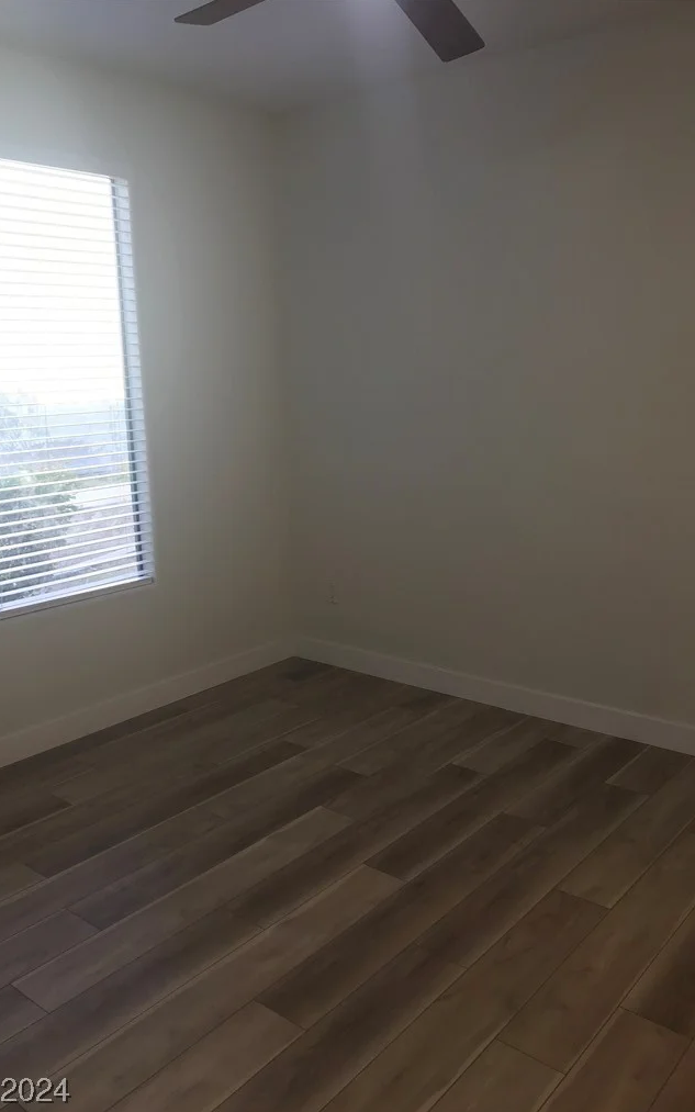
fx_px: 909
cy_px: 560
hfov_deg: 41.8
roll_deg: +1.0
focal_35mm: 30
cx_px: 344
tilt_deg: -11.4
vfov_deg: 62.9
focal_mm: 3.99
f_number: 1.8
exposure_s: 1/40
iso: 20
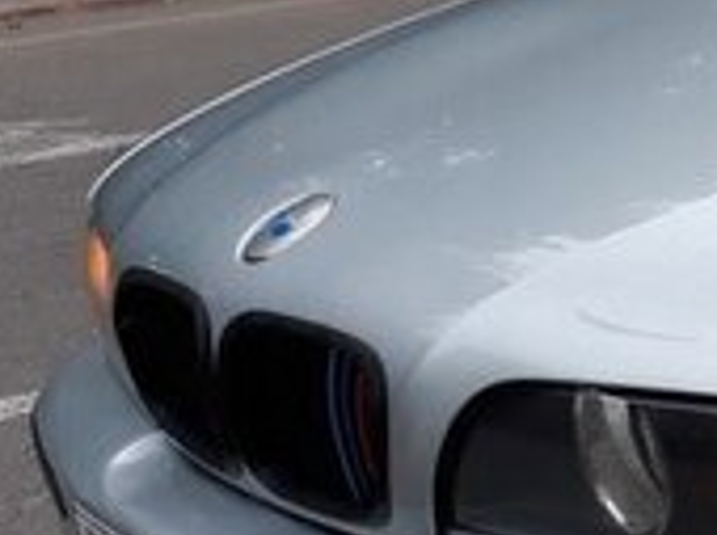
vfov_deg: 14.1
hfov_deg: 15.6
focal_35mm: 105
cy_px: 326
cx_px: 1345
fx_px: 2172
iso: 40
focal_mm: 3.6
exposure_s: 1/174
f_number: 1.9
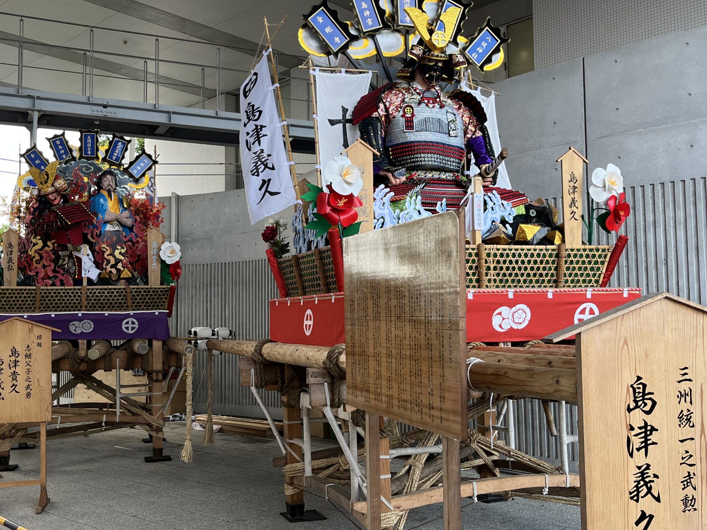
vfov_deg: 38.7
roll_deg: +0.6
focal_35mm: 37
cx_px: 285
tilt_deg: +3.3
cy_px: 271
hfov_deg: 49.8
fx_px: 756
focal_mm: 5.1
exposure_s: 1/164
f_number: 1.6
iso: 50
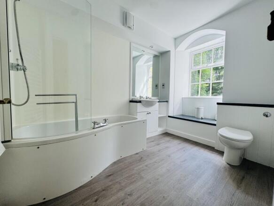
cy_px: 103
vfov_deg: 85.7
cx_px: 137
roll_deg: -1.1
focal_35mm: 14
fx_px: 111
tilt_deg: -2.3
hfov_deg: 102.1
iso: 50
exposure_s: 1/99
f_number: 2.2
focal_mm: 2.22
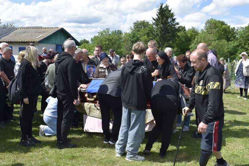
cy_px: 83
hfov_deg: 53.1
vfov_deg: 36.9
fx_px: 249
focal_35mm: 36
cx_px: 124
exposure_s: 1/320
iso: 200
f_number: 9
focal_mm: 24
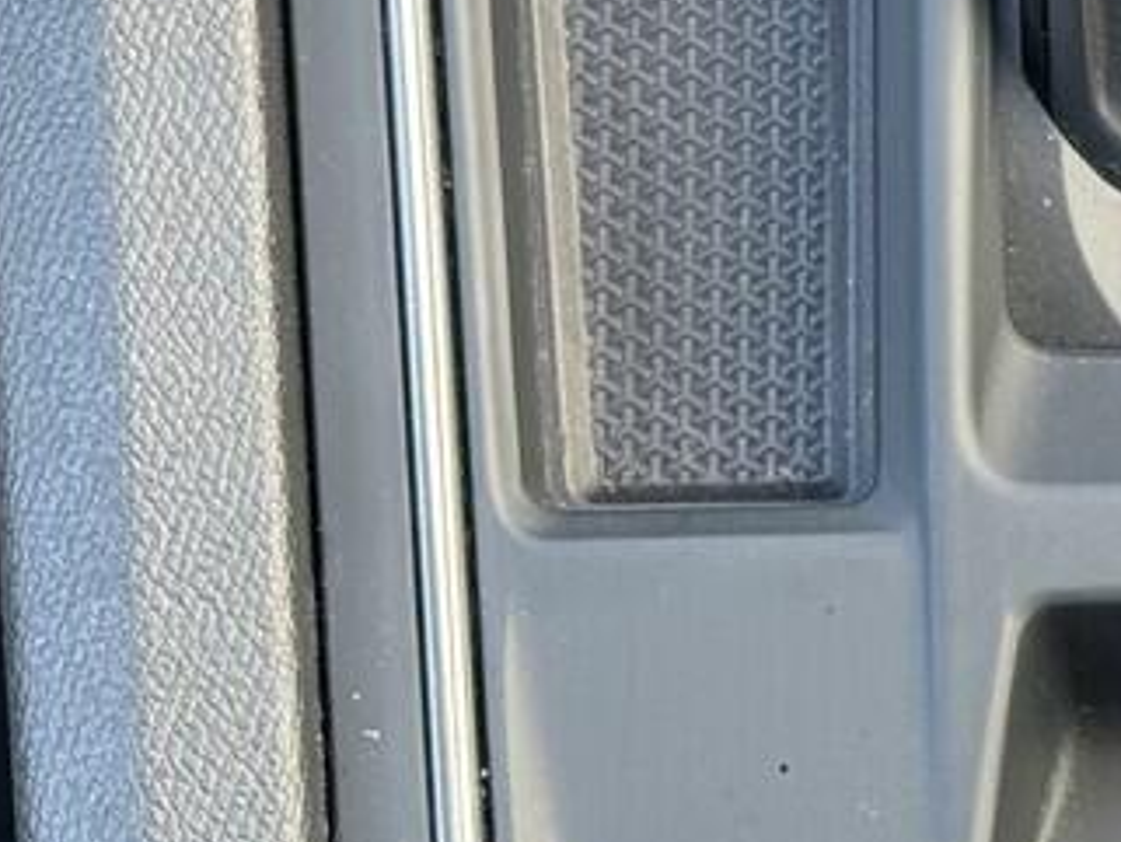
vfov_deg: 6.8
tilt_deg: -63.6
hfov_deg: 9.1
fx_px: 6965
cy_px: -293
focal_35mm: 215
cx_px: 1236
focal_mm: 6.76
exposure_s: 1/79
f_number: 1.78
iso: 100
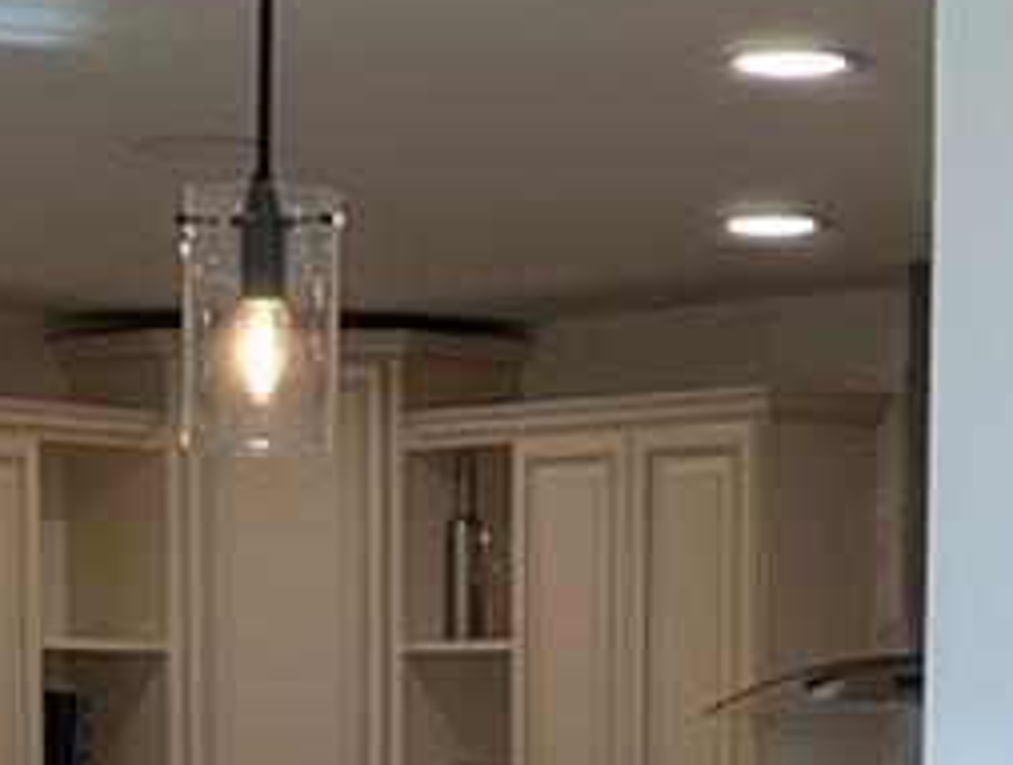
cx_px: 609
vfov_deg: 9.6
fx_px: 4429
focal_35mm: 151
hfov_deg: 13.0
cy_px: 1129
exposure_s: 1/120
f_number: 1.85
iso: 34
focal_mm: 6.81
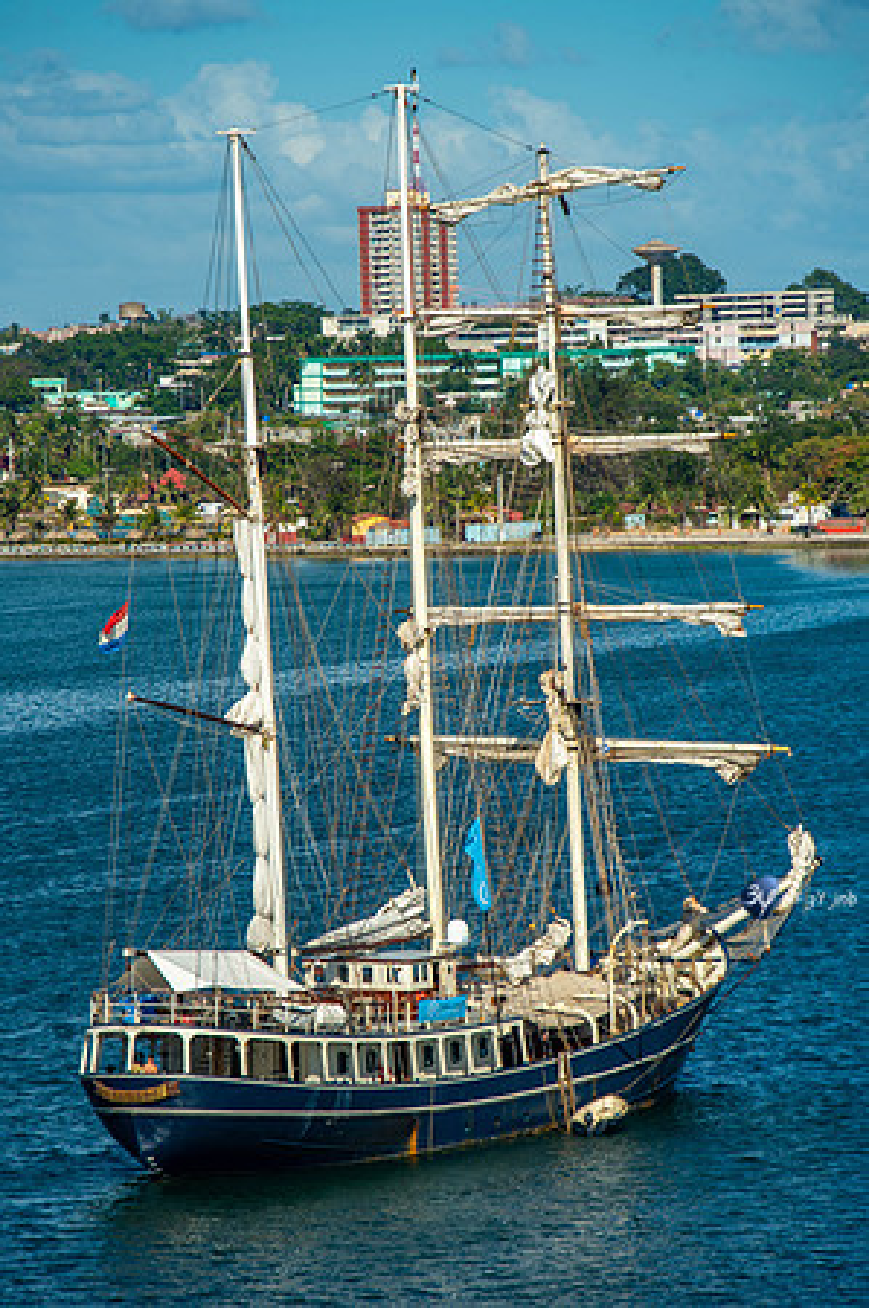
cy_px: 654
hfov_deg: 6.0
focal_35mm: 230
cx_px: 434
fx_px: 8347
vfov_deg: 9.0
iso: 100
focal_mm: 230
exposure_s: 1/320
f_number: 9
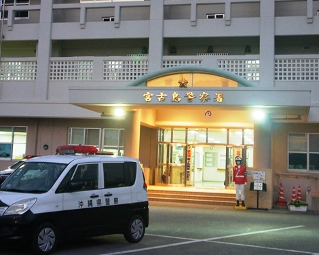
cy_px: 84
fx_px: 565
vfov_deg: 25.3
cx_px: 127
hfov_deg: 31.5
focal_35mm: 60
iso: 1600
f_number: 4
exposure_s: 1/60
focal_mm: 25
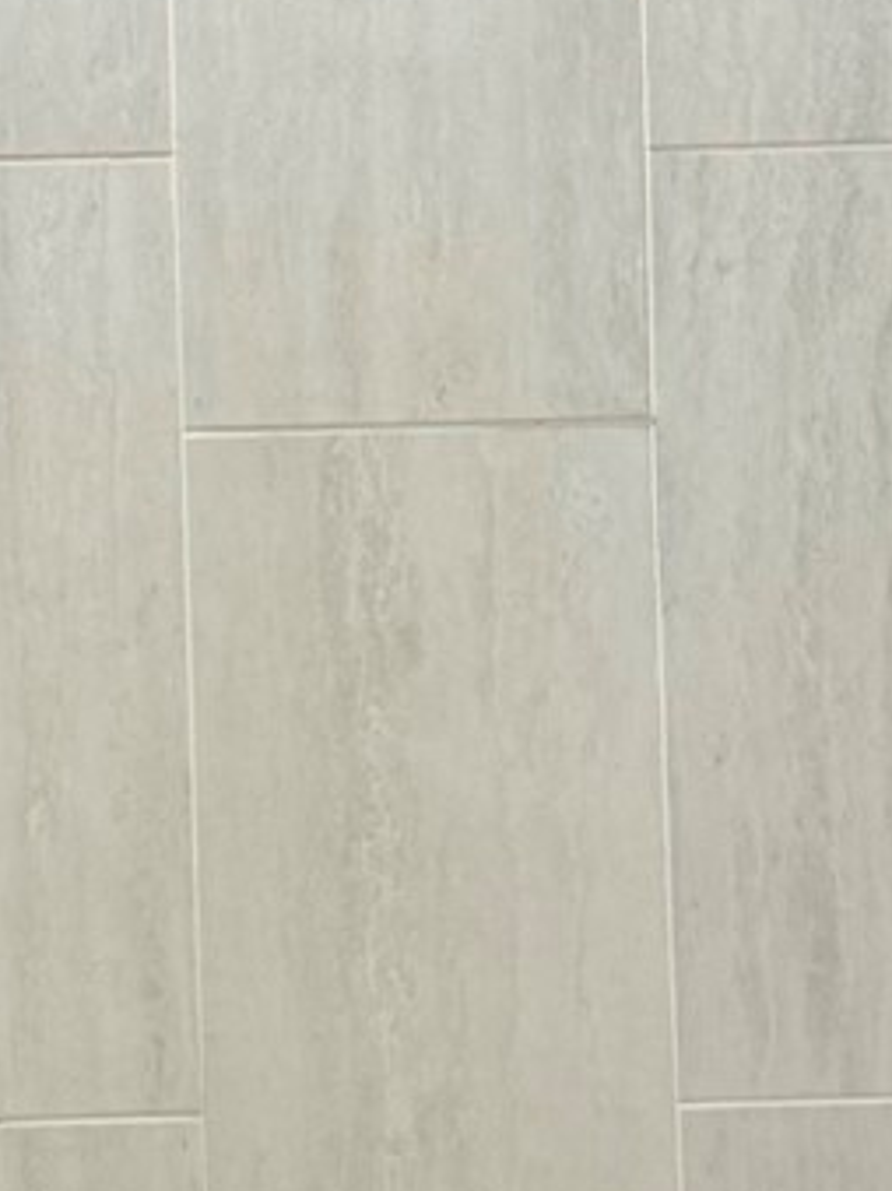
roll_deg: +1.5
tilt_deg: +1.3
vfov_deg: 14.5
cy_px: 397
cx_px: -200
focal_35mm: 136
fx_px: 4676
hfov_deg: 10.7
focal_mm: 6.76
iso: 125
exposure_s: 1/60
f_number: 1.78
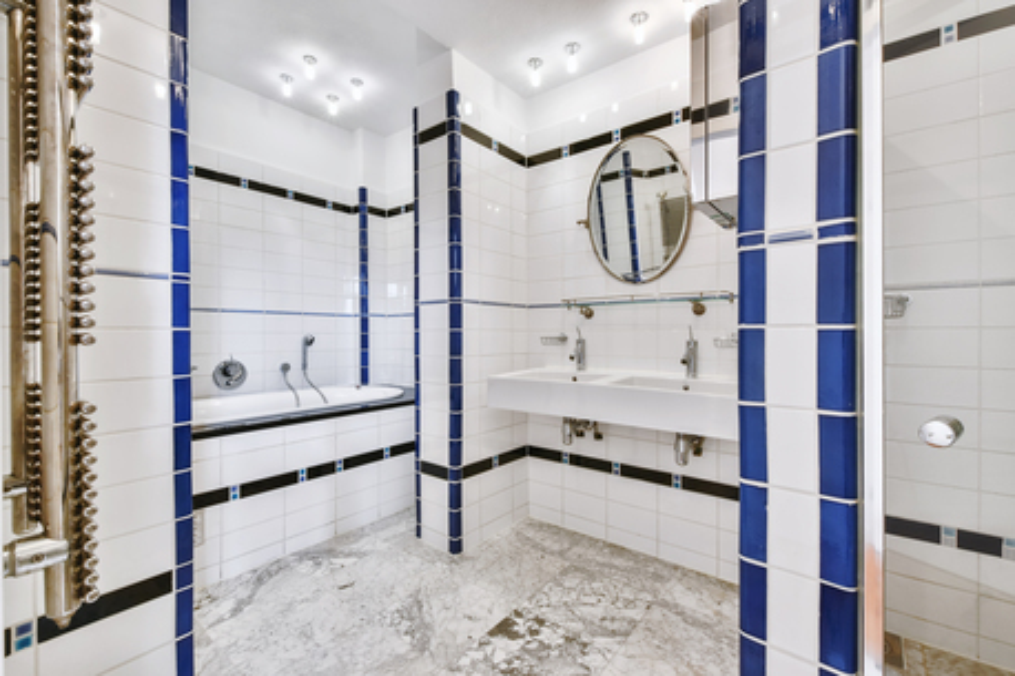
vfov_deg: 77.3
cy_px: 338
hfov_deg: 100.4
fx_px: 423
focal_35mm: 15
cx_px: 508
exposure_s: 2
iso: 100
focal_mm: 10
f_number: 14
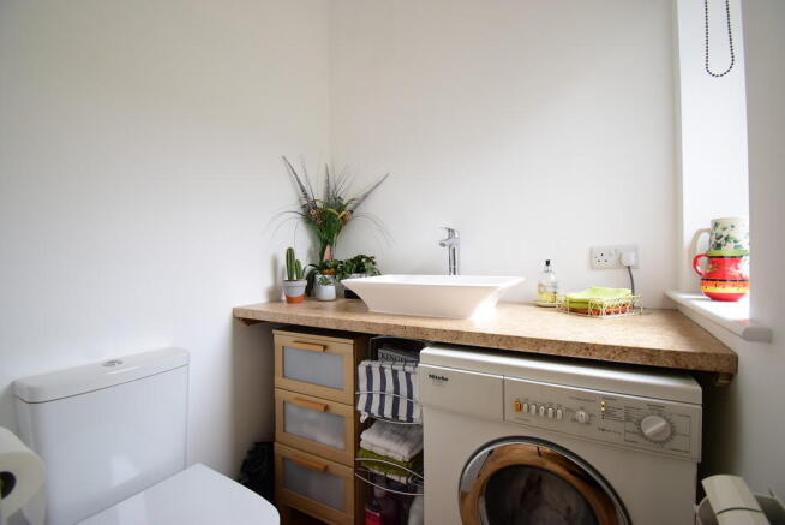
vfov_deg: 77.4
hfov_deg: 100.4
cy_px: 262
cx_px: 392
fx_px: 327
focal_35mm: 15
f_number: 4.5
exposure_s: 1/60
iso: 640
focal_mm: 10
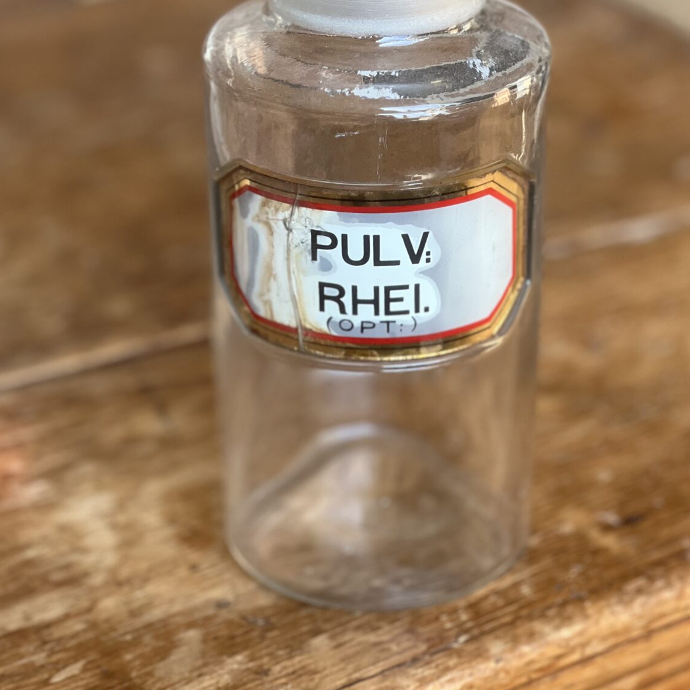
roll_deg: -1.3
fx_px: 2165
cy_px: 242
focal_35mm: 96
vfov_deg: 18.1
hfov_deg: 18.1
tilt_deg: -27.9
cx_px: 349
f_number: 2.8
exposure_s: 1/121
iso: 200
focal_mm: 9
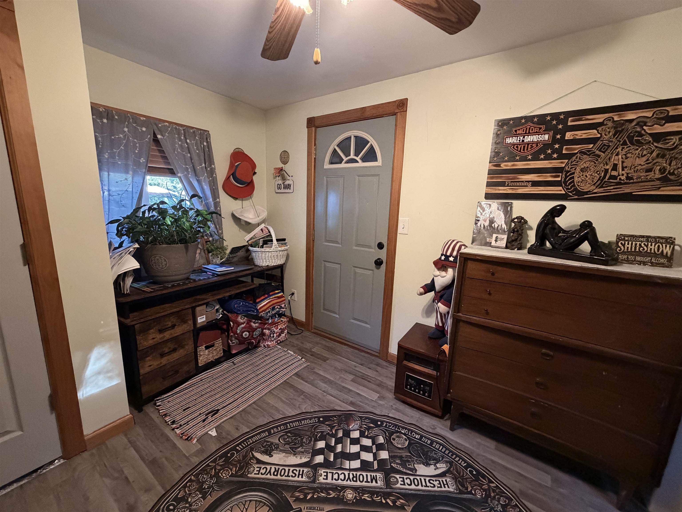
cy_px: 256
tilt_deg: -8.8
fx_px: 276
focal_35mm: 14
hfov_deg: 102.1
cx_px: 341
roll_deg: -1.6
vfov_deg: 85.7
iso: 640
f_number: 2.2
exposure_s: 1/60
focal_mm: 2.22
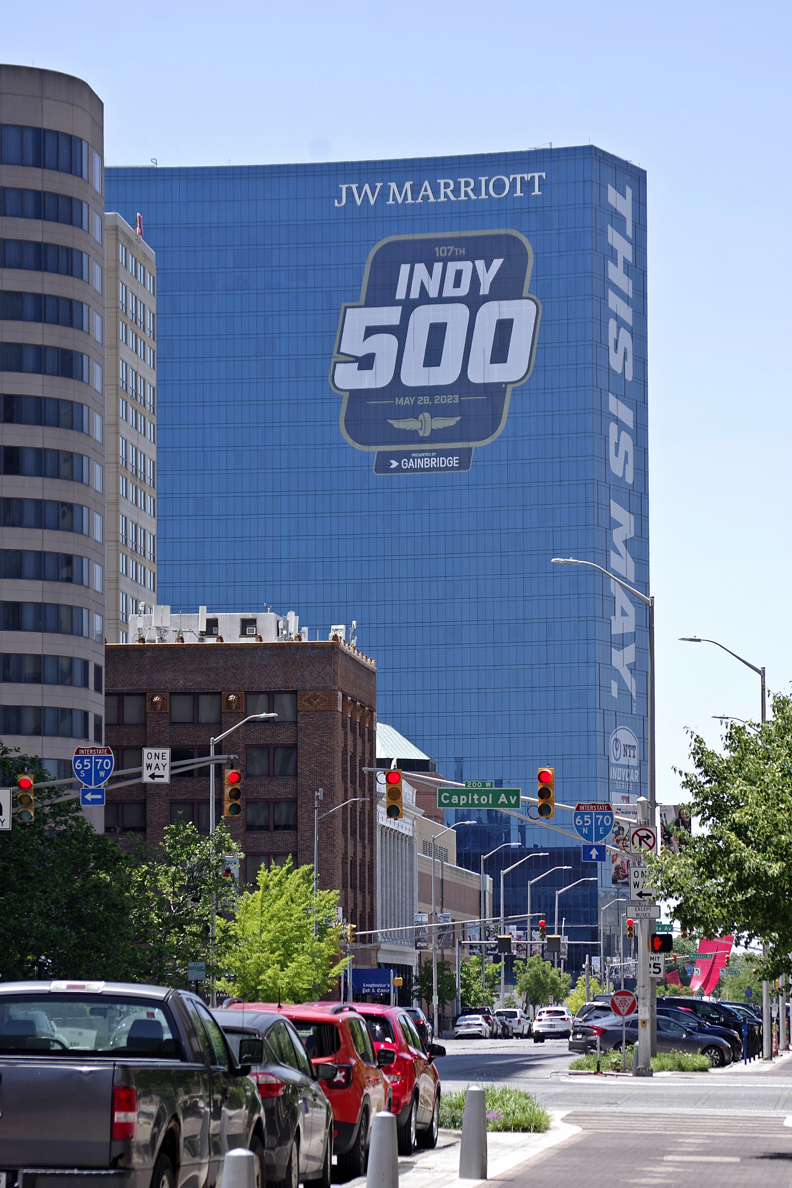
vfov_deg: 15.5
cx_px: 396
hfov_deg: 10.4
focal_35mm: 132
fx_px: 4356
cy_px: 594
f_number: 8
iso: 200
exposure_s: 1/320
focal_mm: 87.5
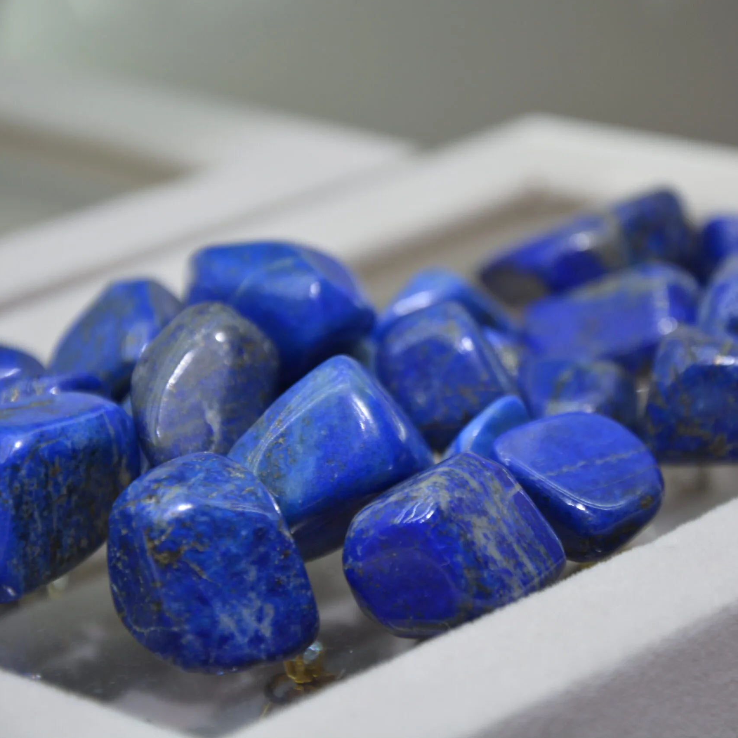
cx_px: 478
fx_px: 4864
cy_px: 368
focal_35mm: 202
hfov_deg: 8.7
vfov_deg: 8.7
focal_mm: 105
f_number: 5.6
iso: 400
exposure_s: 1/60
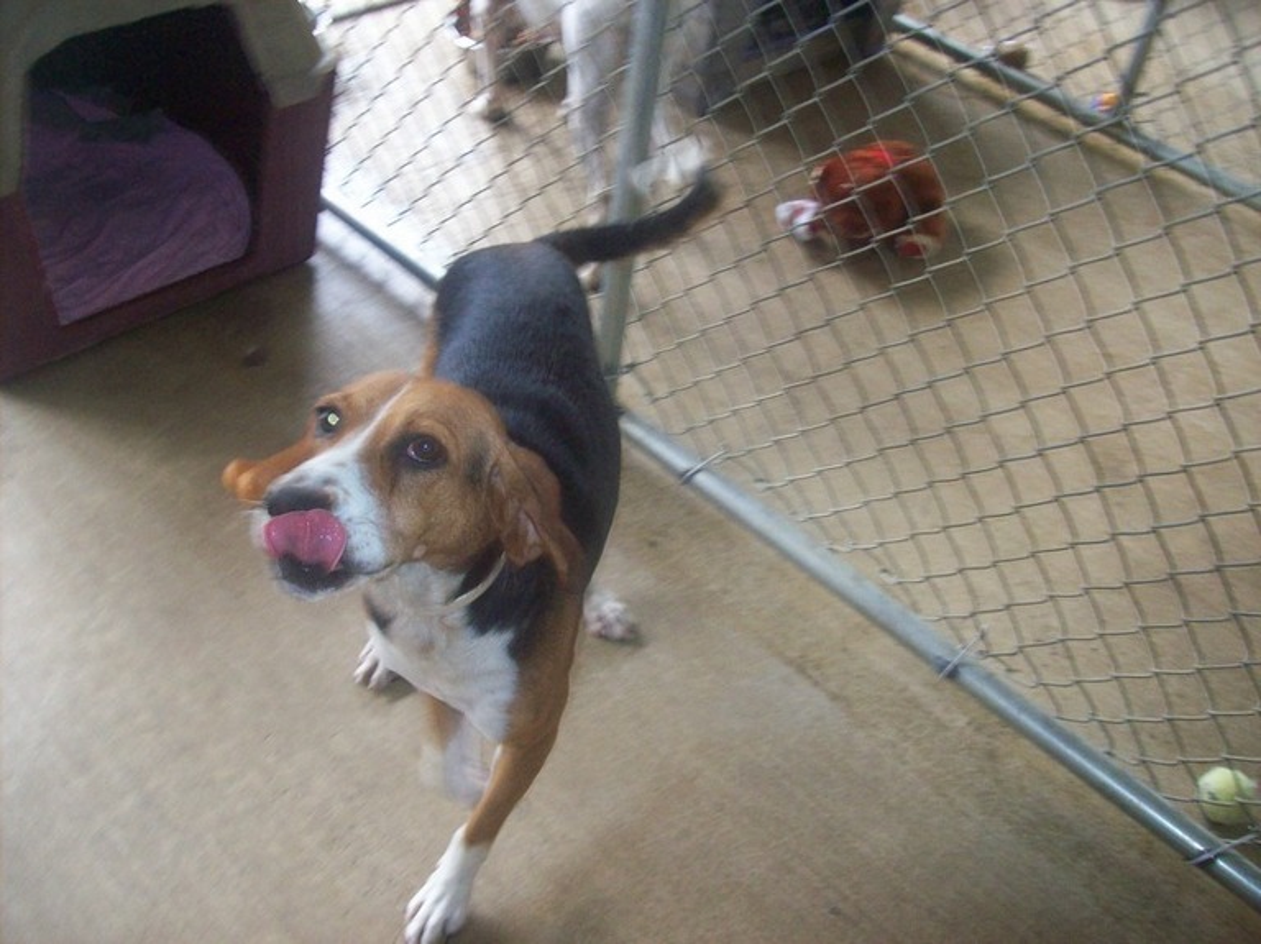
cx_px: 630
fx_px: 1311
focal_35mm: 36
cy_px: 472
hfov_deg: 51.4
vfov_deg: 39.6
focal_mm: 6
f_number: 2.7
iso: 200
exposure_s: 1/64
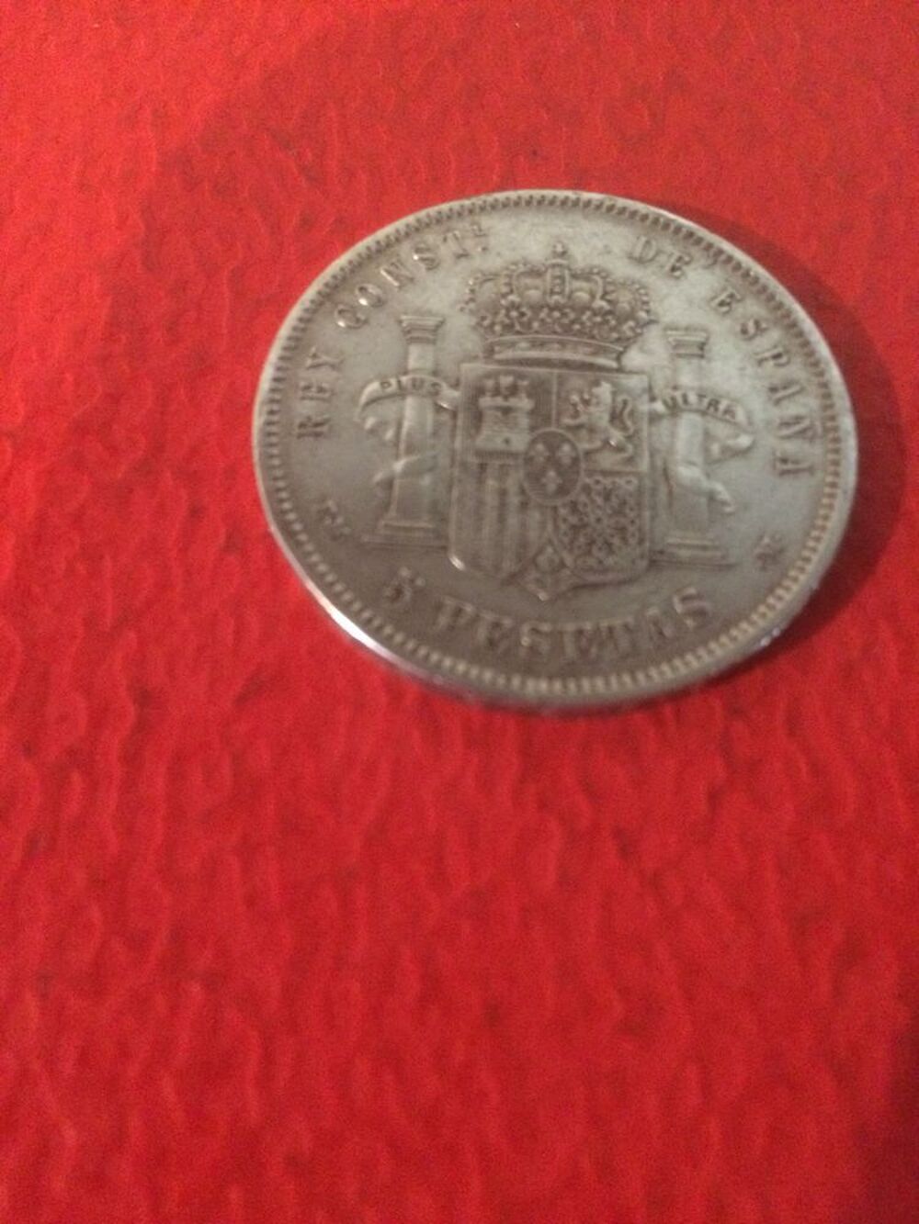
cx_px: 460
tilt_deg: -66.7
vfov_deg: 61.7
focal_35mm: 29
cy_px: 612
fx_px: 1026
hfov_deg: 48.2
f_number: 2.2
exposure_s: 1/17
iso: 500
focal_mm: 4.15
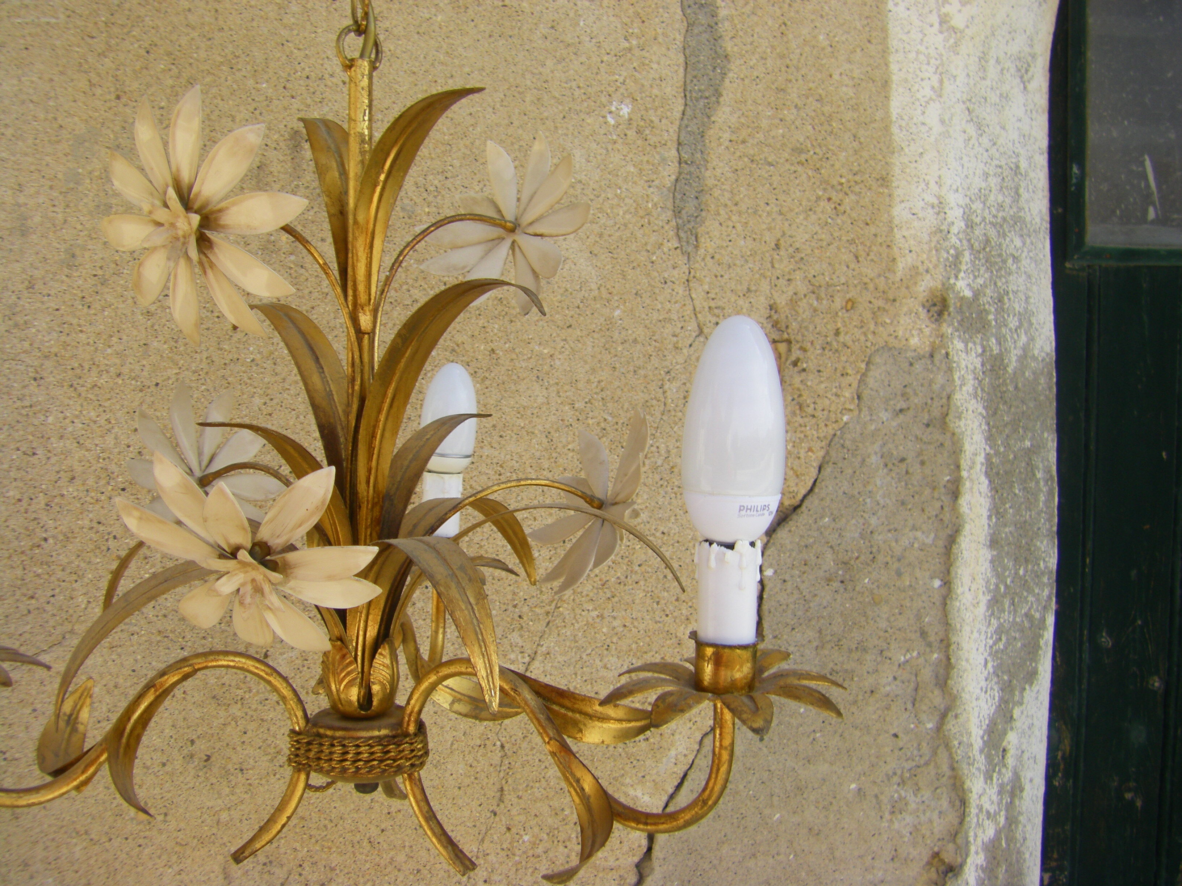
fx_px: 1298
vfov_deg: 37.7
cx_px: 591
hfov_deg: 49.0
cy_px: 443
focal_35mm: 38
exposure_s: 1/100
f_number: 7
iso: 64
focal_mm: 6.3
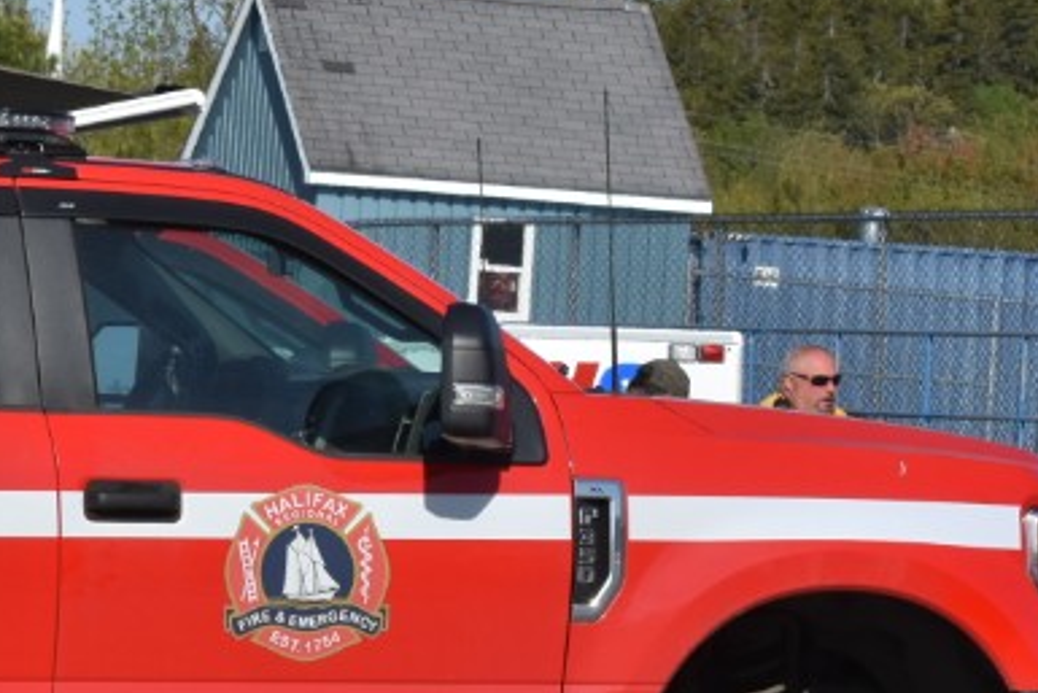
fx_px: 8047
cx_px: -321
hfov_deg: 7.3
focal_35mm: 279
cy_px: 429
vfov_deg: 4.9
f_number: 11
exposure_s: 1/800
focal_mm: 70
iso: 500
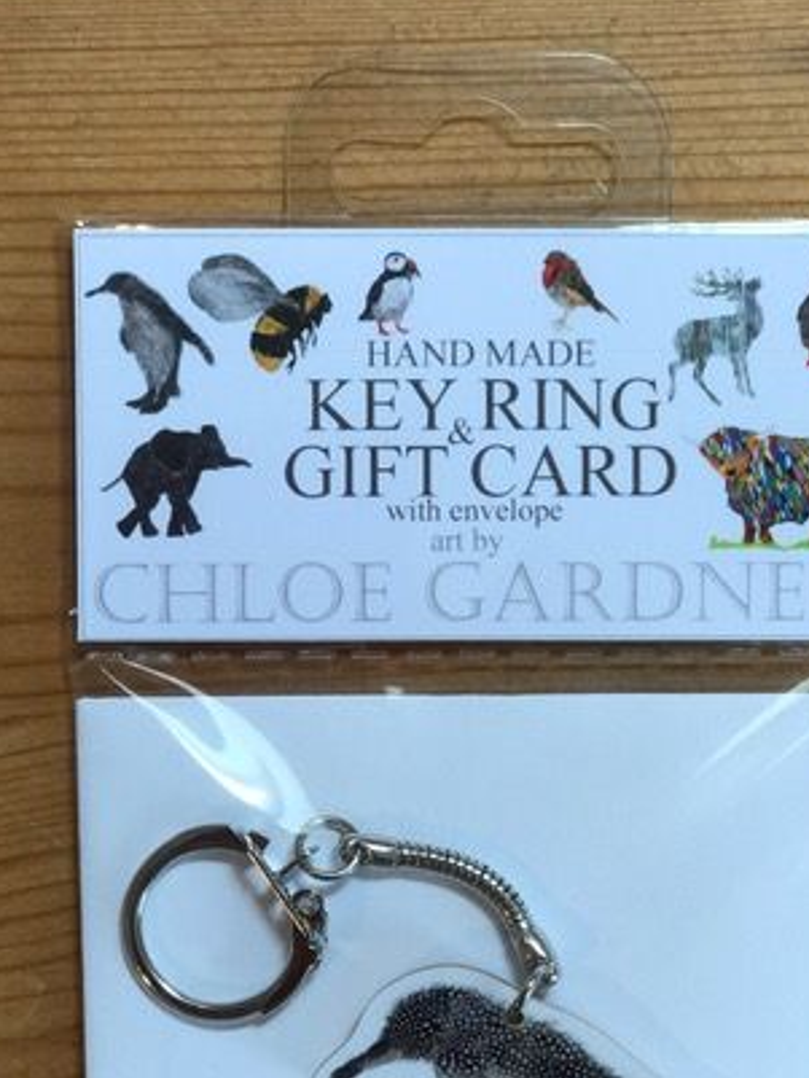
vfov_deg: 21.4
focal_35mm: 91
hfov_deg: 16.2
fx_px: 2834
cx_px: 503
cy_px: 780
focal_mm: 6.6
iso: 40
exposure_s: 1/50
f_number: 2.8
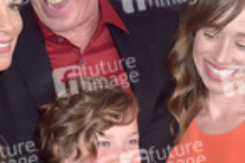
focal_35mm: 278
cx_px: 117
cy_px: 119
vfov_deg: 4.9
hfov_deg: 7.4
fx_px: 1890
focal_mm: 90
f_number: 7.1
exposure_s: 1/250
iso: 500
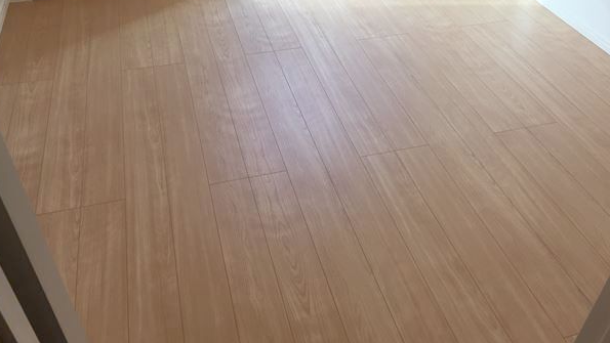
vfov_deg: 34.5
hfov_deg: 58.0
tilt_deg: -36.7
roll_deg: -0.3
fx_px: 550
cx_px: 315
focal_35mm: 34
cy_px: 131
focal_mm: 4.15
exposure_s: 1/120
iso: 64
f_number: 2.2
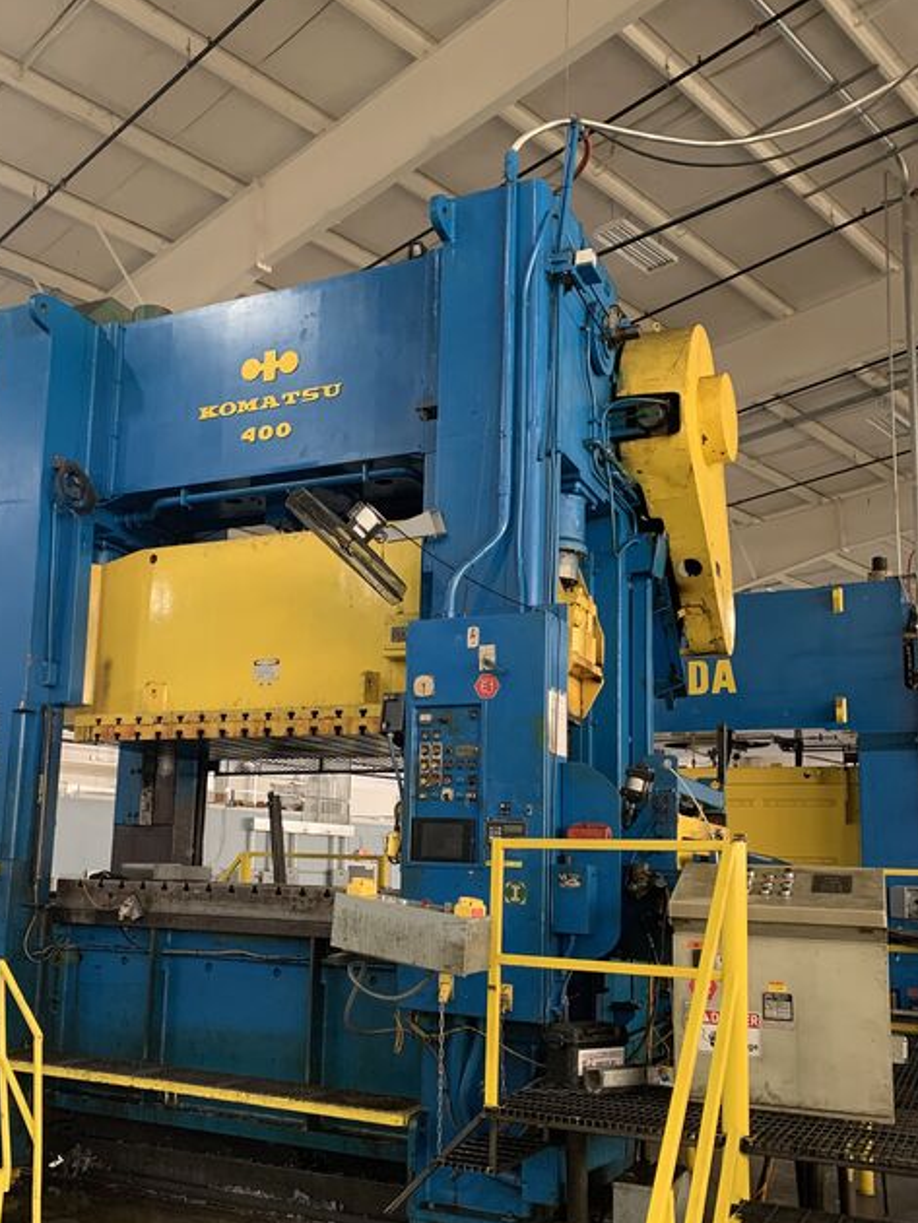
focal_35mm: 33
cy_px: 701
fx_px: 1166
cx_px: 351
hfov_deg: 42.7
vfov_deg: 55.1
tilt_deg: +9.5
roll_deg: -2.1
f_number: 1.8
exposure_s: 1/50
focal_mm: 4.25
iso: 400
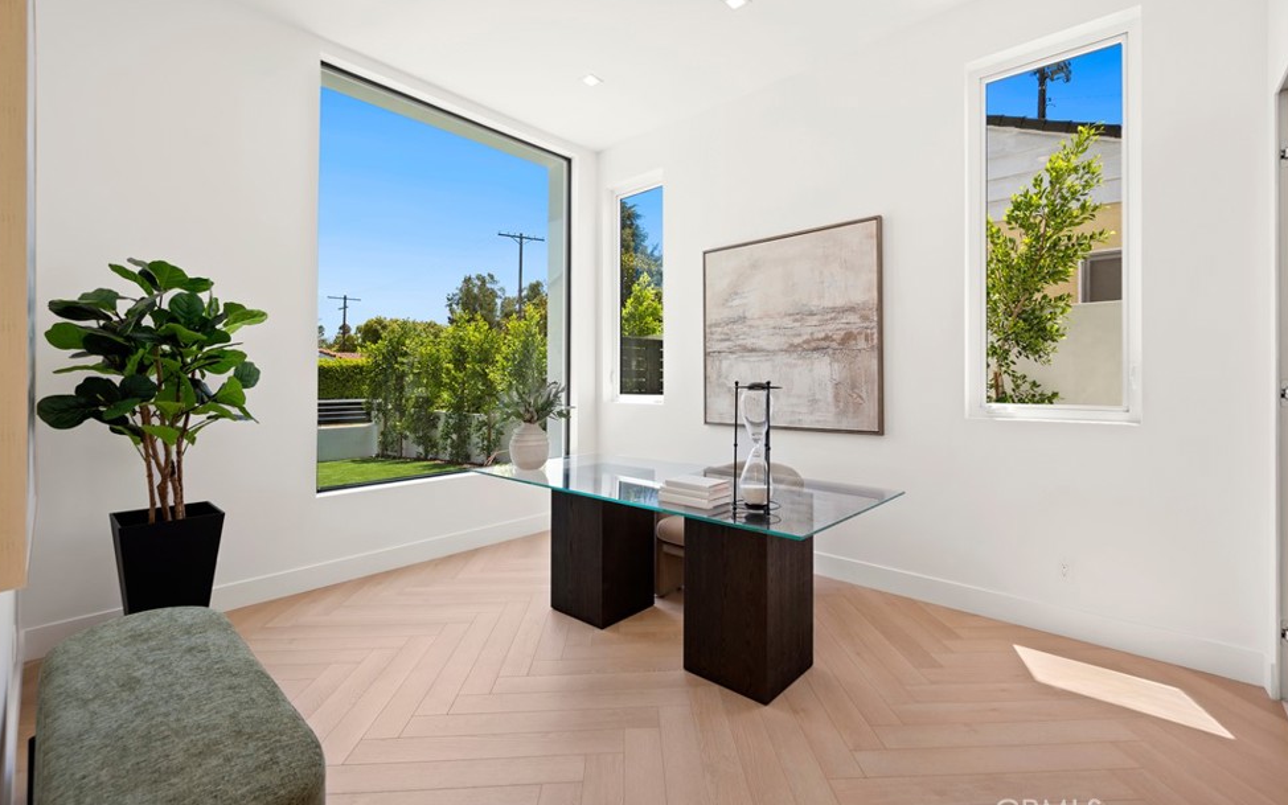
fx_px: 545
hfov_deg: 99.5
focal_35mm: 16
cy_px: 379
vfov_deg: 72.8
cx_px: 657
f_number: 8
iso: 100
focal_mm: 14.5
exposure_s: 1/20
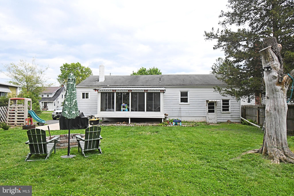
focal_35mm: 21
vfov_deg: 59.5
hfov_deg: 81.2
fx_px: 171
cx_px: 147
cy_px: 98
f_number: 7.1
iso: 3200
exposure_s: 1/3200
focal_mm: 14
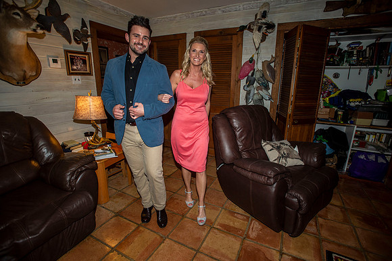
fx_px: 185
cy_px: 130
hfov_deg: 93.3
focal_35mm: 17
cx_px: 196
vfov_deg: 70.4
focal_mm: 17
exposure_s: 1/200
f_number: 4
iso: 800
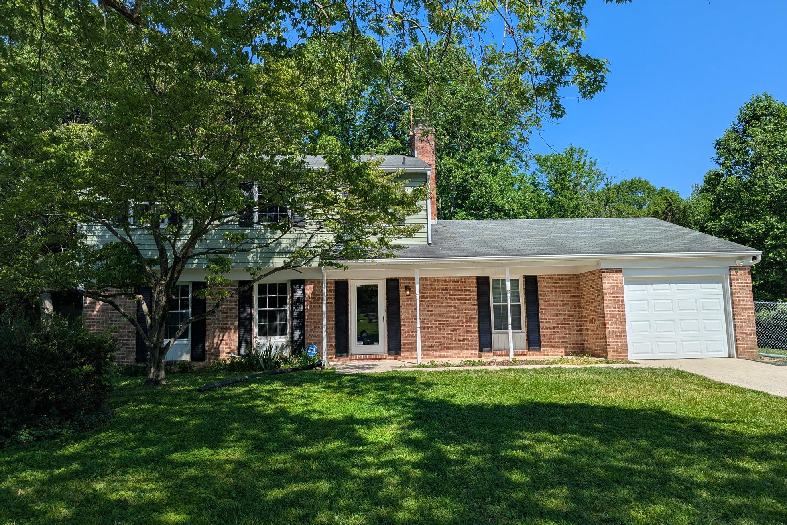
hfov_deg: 69.4
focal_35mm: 26
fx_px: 568
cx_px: 406
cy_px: 268
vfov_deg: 49.6
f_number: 1.85
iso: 48
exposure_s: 1/3058
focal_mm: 6.81
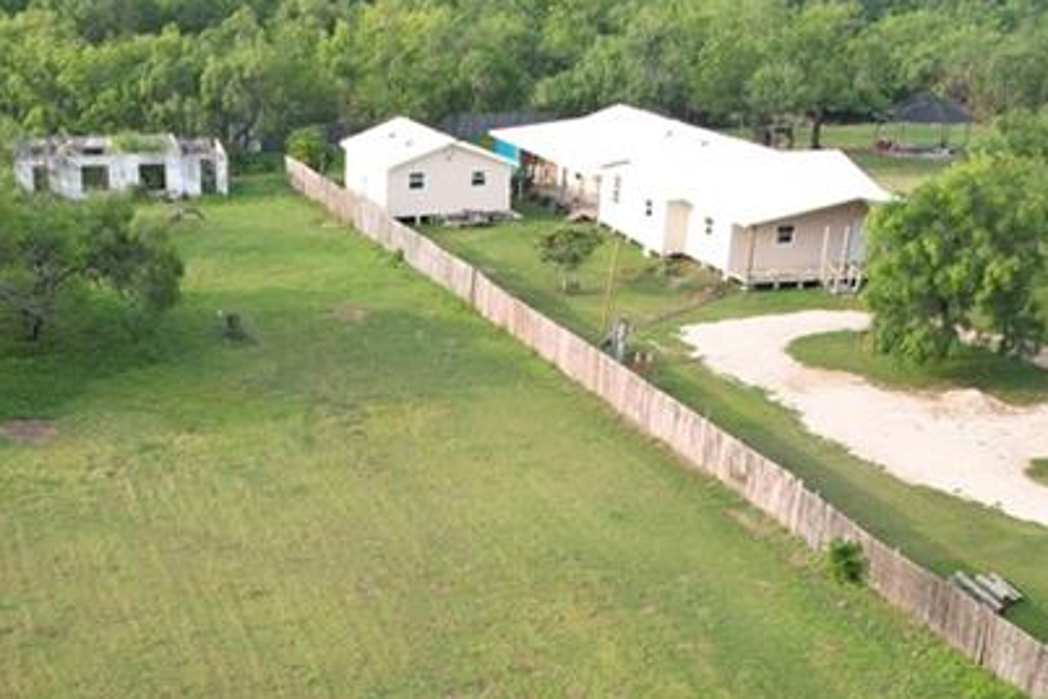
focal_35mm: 56
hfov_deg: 35.1
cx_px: 305
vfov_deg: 22.6
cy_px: 803
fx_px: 1630
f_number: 2.8
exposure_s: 1/350
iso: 100
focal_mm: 8.38
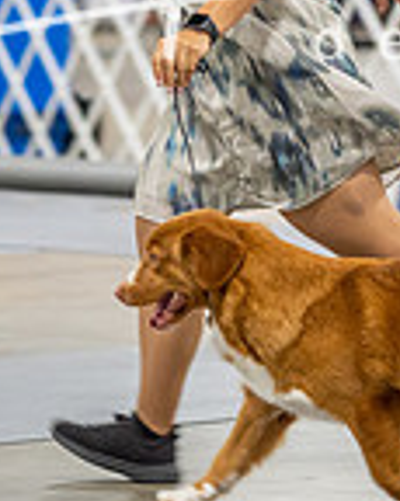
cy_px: 148
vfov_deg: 5.7
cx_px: 202
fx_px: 5051
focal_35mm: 341
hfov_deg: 4.5
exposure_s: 1/160
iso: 2000
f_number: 2.8
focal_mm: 90
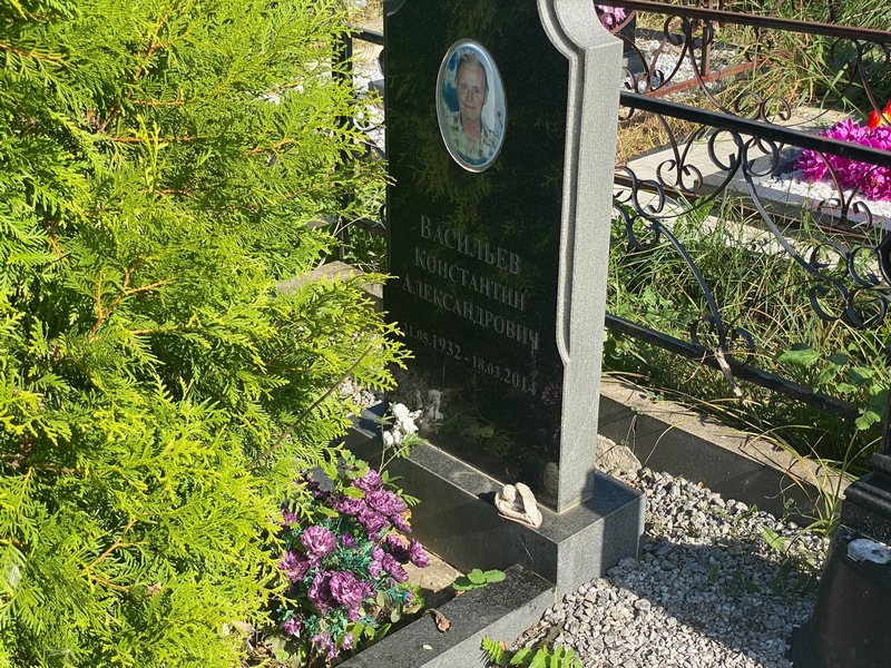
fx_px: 1338
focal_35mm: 52
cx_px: 446
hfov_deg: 36.8
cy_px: 334
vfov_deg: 28.0
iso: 20
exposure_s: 1/813
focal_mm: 6
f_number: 2
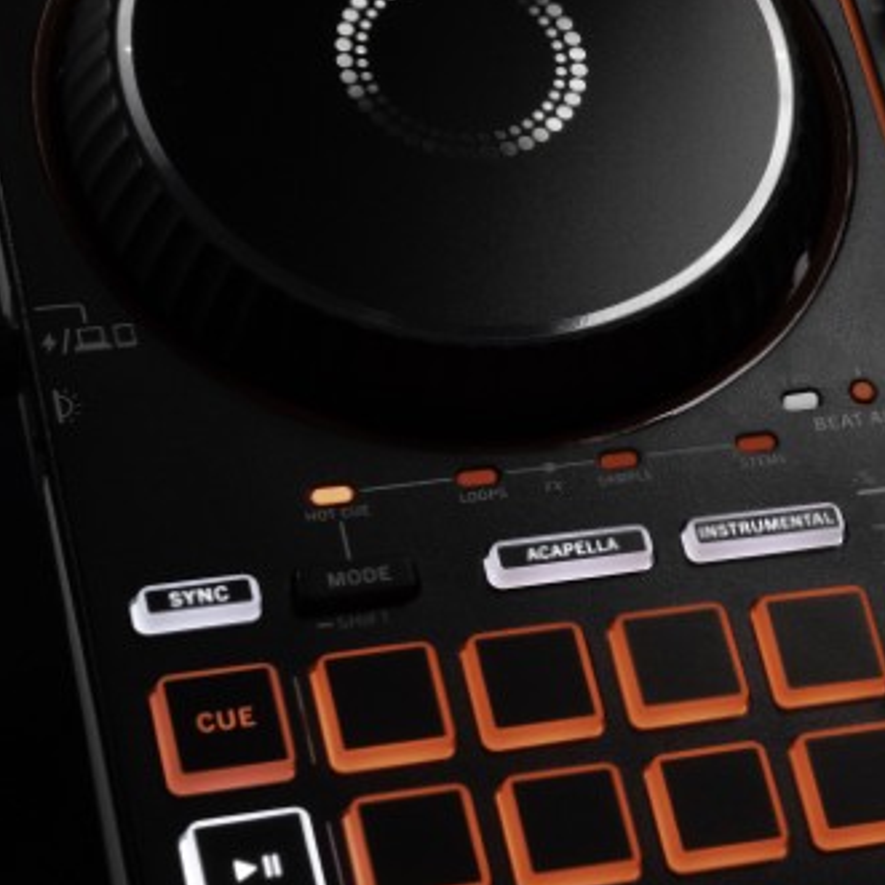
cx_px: 1107
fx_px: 4021
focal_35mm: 139
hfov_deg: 12.2
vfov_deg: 12.6
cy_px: 414
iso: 2000
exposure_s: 1/3
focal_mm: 47
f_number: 18
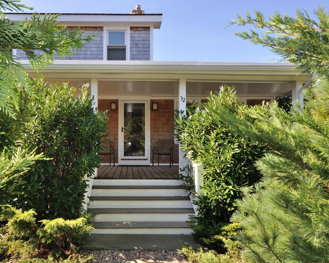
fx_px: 234
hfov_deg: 69.5
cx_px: 130
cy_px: 132
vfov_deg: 58.8
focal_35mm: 24
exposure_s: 1/80
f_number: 18
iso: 400
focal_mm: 14
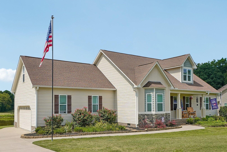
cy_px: 85
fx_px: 214
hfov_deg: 55.8
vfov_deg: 38.8
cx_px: 117
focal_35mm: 34
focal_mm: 18
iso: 400
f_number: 8
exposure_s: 1/500
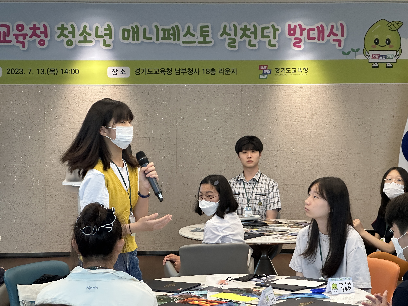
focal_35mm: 77
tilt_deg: -3.4
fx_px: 908
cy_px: 153
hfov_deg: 25.3
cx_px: 204
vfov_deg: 19.1
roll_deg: +0.1
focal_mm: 9
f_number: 2.8
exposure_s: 1/120
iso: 320
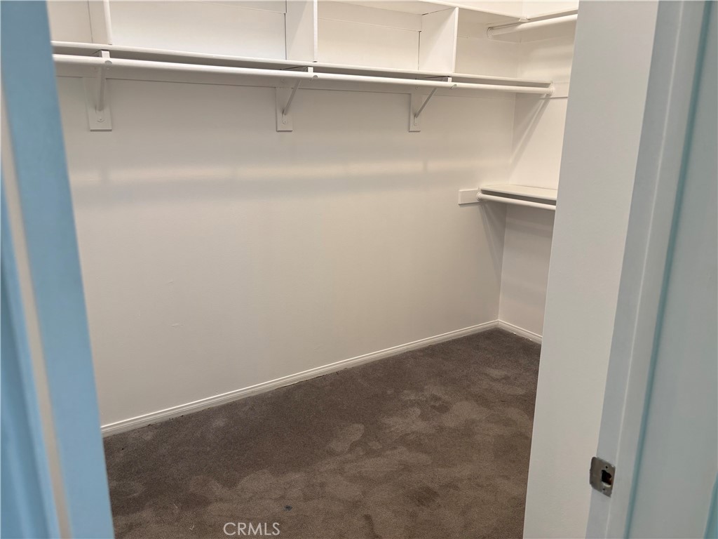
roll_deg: -1.3
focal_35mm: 26
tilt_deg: -16.7
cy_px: 270
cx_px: 359
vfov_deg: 53.1
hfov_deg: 67.3
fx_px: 539
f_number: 1.6
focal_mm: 5.96
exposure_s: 1/120
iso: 80
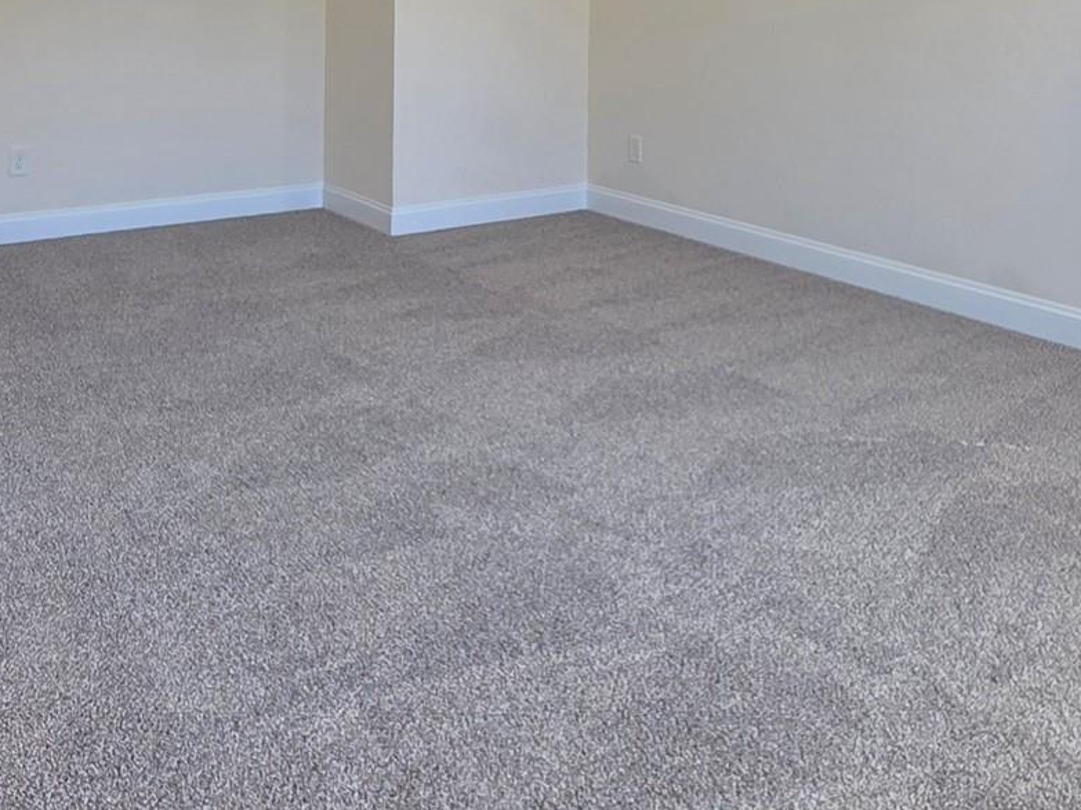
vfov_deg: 37.4
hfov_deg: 53.9
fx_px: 1062
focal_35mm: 34
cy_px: 1
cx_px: 511
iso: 100
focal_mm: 2.2
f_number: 1.9
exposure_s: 1/120
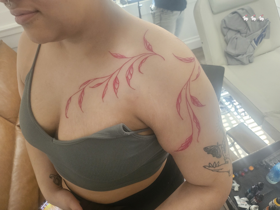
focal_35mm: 24
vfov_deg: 56.8
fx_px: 194
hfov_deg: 71.6
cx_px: 140
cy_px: 105
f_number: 1.8
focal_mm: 5
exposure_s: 1/120
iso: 640
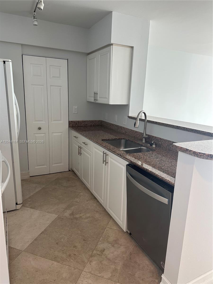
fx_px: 197
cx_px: 106
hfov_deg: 56.8
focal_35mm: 24
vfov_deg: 71.6
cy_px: 142
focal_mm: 6.86
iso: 125
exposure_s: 1/120
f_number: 1.78
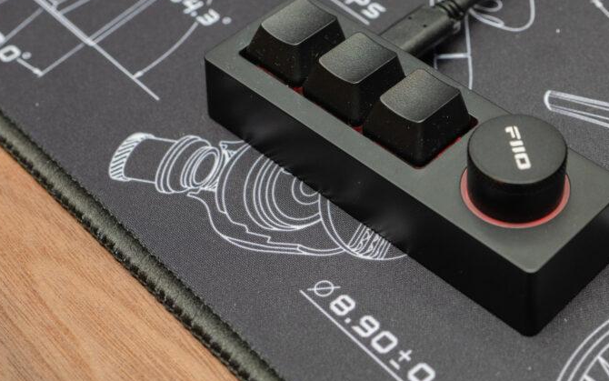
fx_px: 1345
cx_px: 424
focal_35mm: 81
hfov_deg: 25.3
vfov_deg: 16.0
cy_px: 73
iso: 800
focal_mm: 25
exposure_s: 1/320
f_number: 4
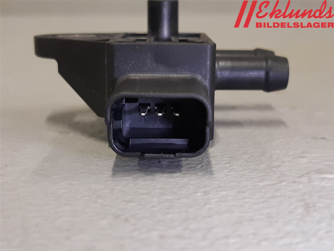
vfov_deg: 53.1
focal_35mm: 26
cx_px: 167
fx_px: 251
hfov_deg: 67.3
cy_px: 126
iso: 125
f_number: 1.7
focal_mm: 3.93
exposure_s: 1/50
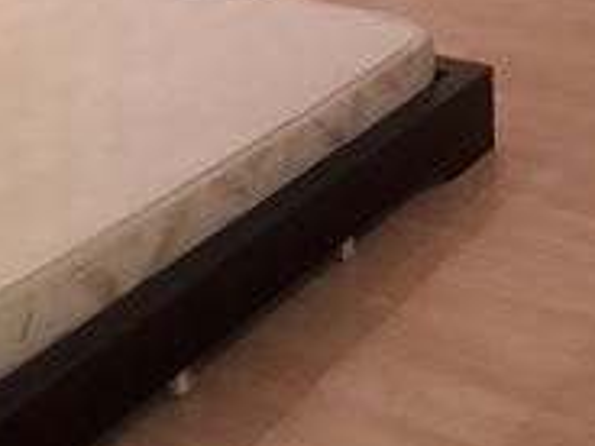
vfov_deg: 21.3
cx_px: 655
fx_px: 1152
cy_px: 15
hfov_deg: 26.6
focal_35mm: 67
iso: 200
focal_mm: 3.6
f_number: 1.9
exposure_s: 1/25
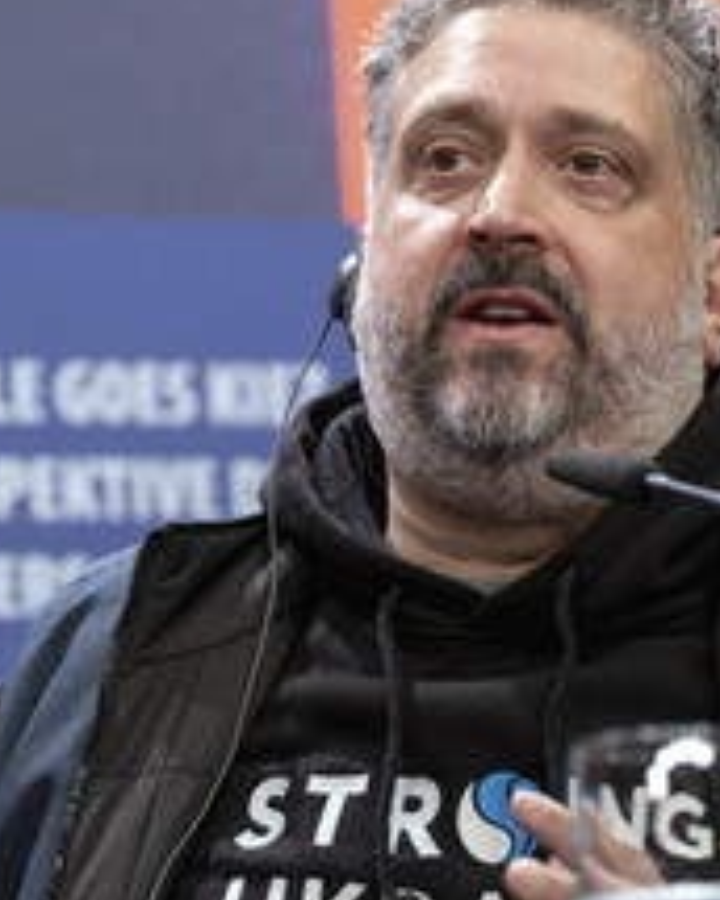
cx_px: 341
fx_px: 6073
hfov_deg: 6.8
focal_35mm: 228
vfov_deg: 8.5
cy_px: 473
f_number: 2.8
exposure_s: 1/220
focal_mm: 77.3
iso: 1600
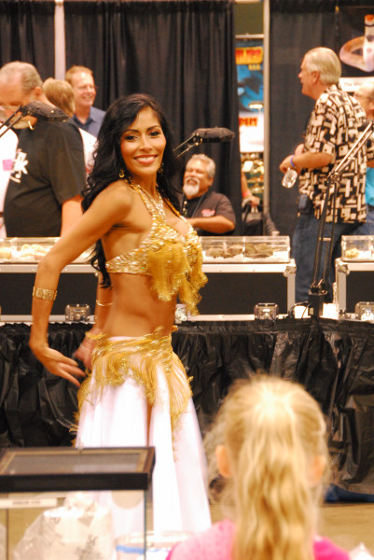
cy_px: 280
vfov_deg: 15.2
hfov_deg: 10.2
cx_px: 187
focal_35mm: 135
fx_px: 2100
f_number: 8
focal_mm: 90
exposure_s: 1/25
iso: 1600
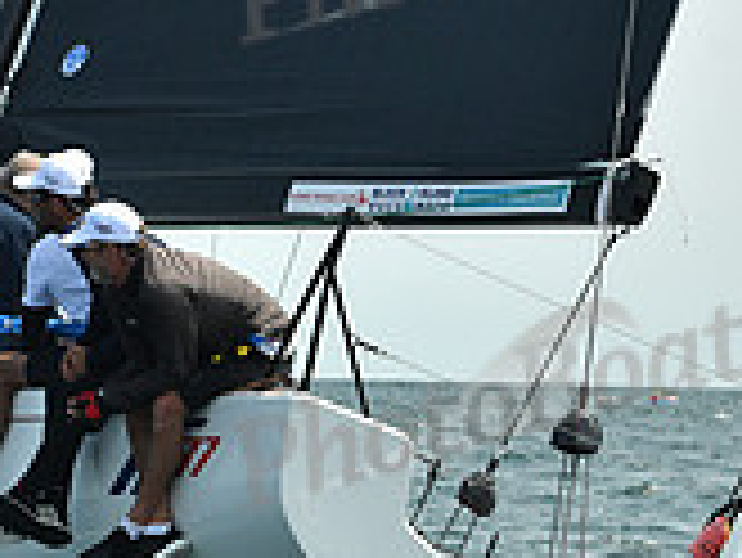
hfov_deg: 8.3
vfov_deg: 6.3
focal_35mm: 237
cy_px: 223
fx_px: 5084
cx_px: 4
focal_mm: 70
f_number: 7.1
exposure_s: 1/1250
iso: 320
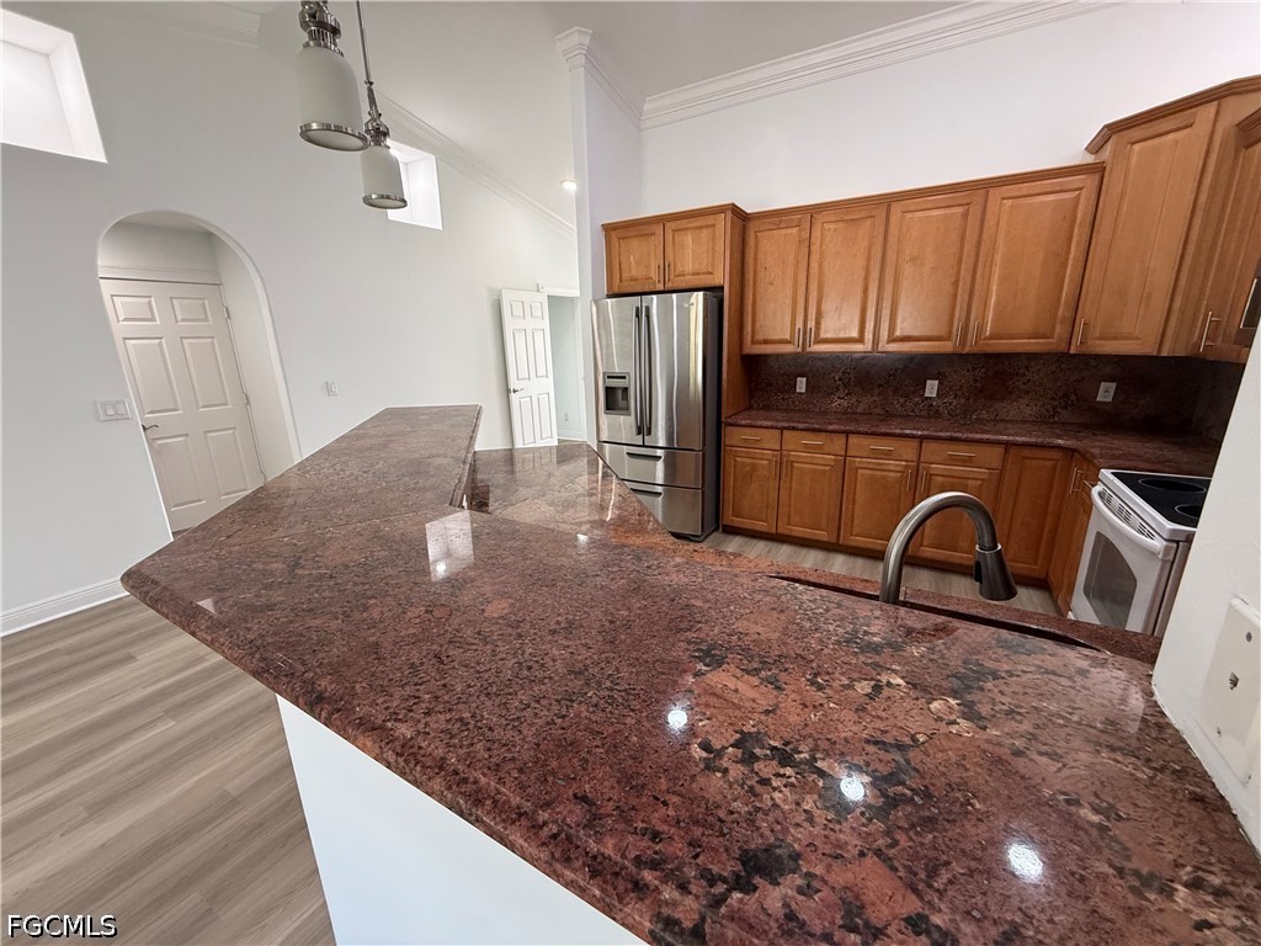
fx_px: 510
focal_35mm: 14
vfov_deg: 85.7
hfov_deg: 102.1
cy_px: 473
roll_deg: +1.4
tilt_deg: -14.9
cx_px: 630
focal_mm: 2.22
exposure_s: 1/120
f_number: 2.2
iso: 250
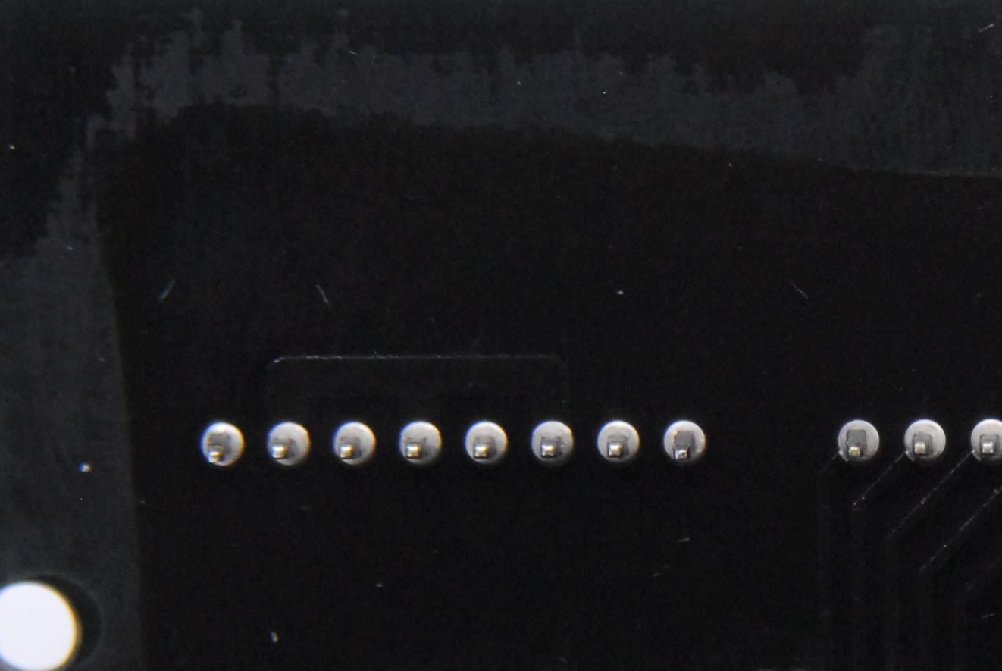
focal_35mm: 329
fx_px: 9181
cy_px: 557
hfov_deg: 6.2
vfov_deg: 4.2
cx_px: 997
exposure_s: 1/100
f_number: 4
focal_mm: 75
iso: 800
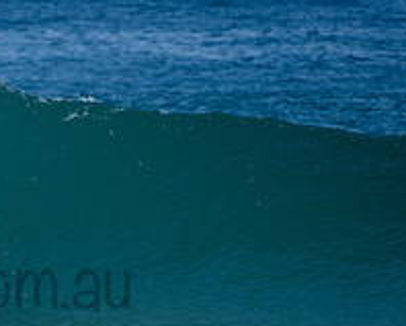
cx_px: -86
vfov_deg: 1.1
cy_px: 261
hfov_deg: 1.4
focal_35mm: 1374
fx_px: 16534
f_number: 5.6
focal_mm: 500
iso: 160
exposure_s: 1/2000
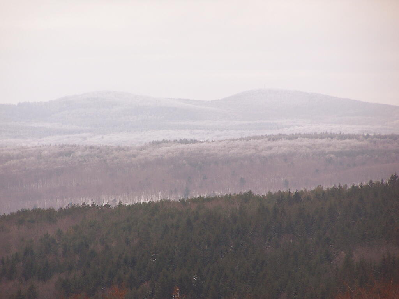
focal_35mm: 357
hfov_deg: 5.6
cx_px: 200
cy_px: 150
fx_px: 4115
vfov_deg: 4.2
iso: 80
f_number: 3.6
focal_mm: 59.2
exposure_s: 1/400
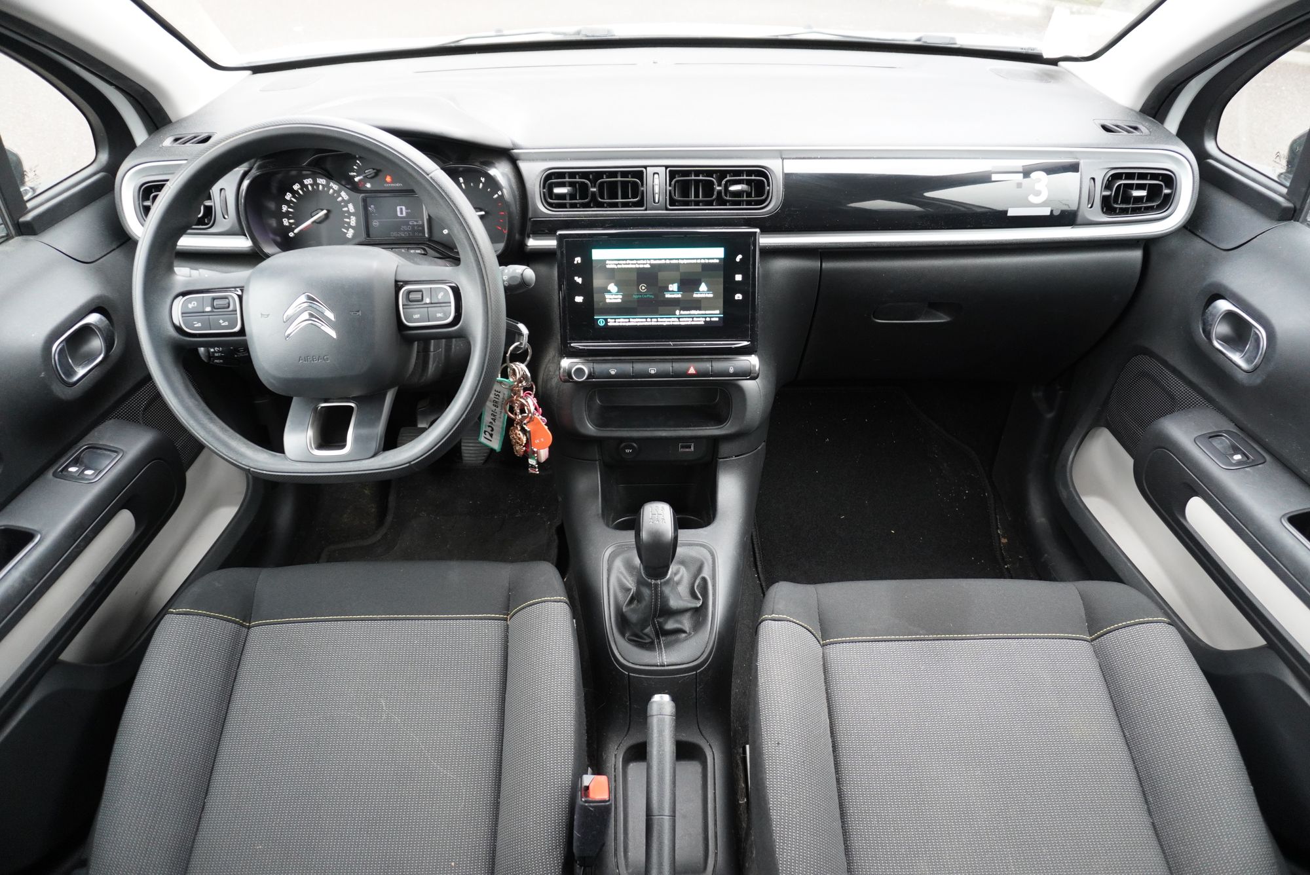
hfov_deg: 73.7
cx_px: 655
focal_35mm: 24
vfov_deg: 53.2
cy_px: 438
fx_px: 874
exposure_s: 1/30
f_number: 3.5
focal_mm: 16
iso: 1000
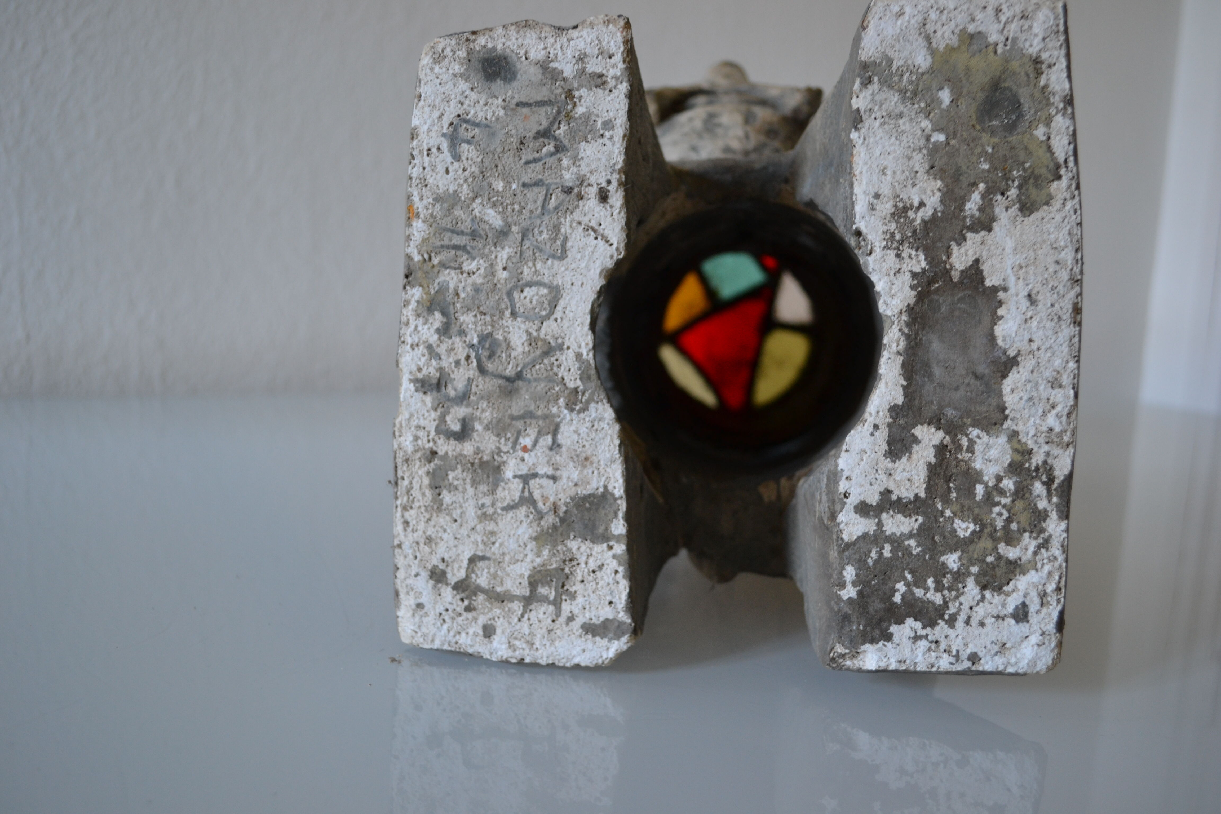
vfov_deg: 40.0
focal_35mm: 33
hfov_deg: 57.2
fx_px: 1119
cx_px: 610
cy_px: 407
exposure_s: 1/25
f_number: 3.8
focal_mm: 22
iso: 400
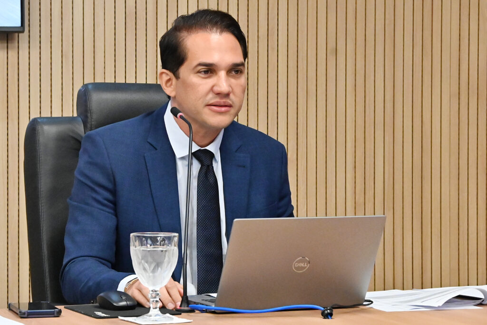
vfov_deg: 13.0
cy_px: 162
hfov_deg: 19.5
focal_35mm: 105
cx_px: 244
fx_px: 1421
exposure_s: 1/250
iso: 5000
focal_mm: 70
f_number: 8
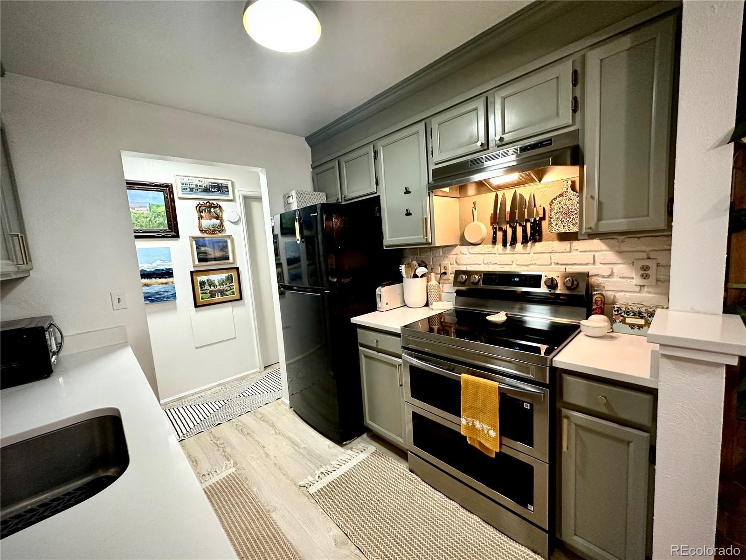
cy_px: 280
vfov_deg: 85.7
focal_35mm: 14
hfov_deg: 102.1
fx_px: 302
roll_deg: +3.7
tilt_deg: -6.0
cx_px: 373
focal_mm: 2.22
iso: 250
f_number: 2.2
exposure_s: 1/60
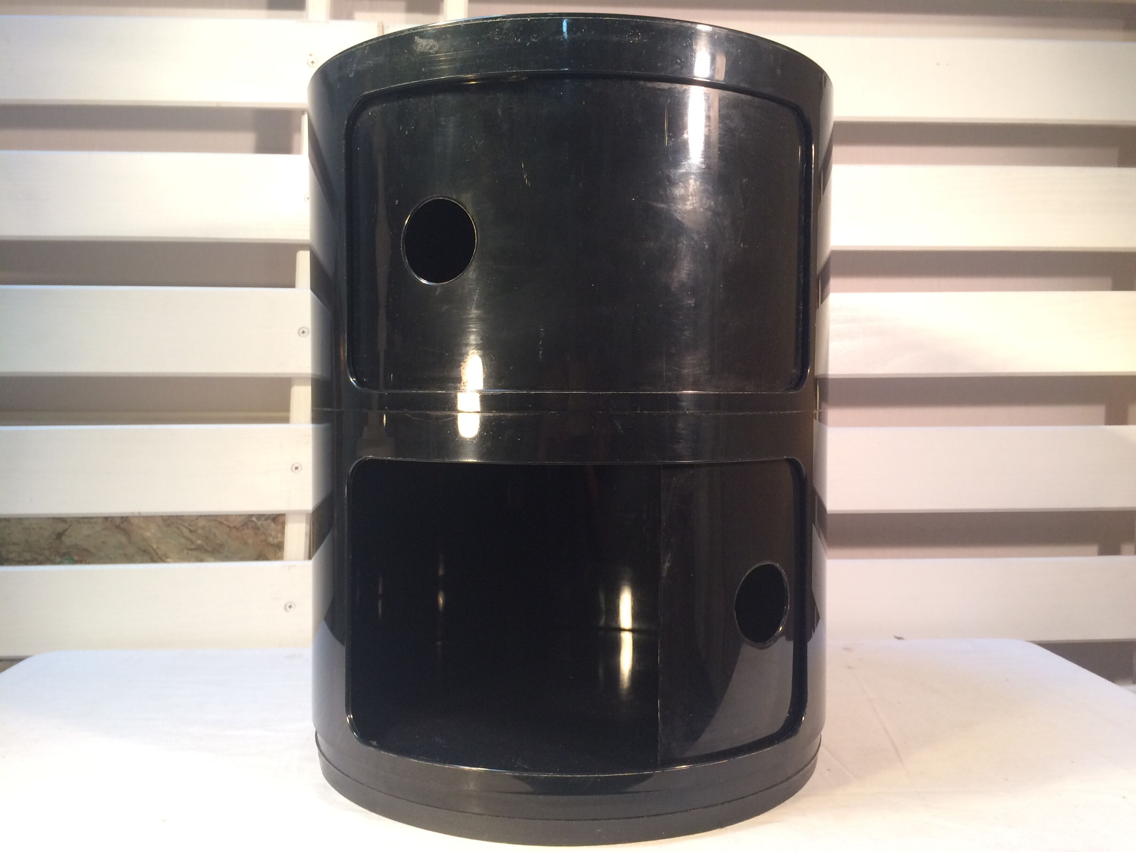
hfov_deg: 61.7
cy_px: 426
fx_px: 952
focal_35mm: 29
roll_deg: +0.1
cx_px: 568
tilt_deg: -2.5
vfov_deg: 48.2
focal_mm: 4.15
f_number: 2.2
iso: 64
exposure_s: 1/33
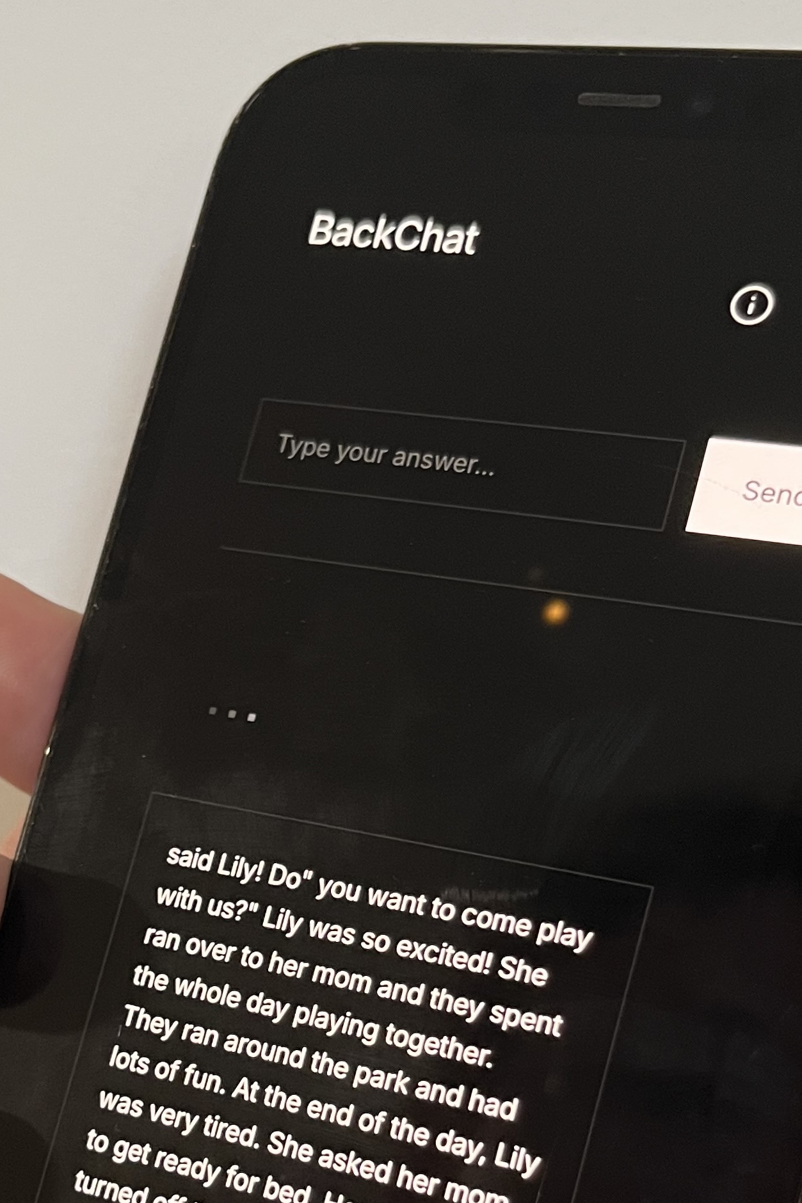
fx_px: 1938
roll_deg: +3.2
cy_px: 979
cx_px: 277
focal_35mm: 58
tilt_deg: -19.8
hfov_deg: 23.3
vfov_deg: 33.4
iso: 250
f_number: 1.6
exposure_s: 1/50
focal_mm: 5.1
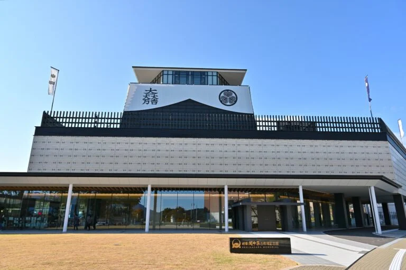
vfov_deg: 53.1
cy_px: 135
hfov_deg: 73.8
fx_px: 270
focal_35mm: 24
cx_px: 203
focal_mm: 24
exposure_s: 1/250
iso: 100
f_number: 8
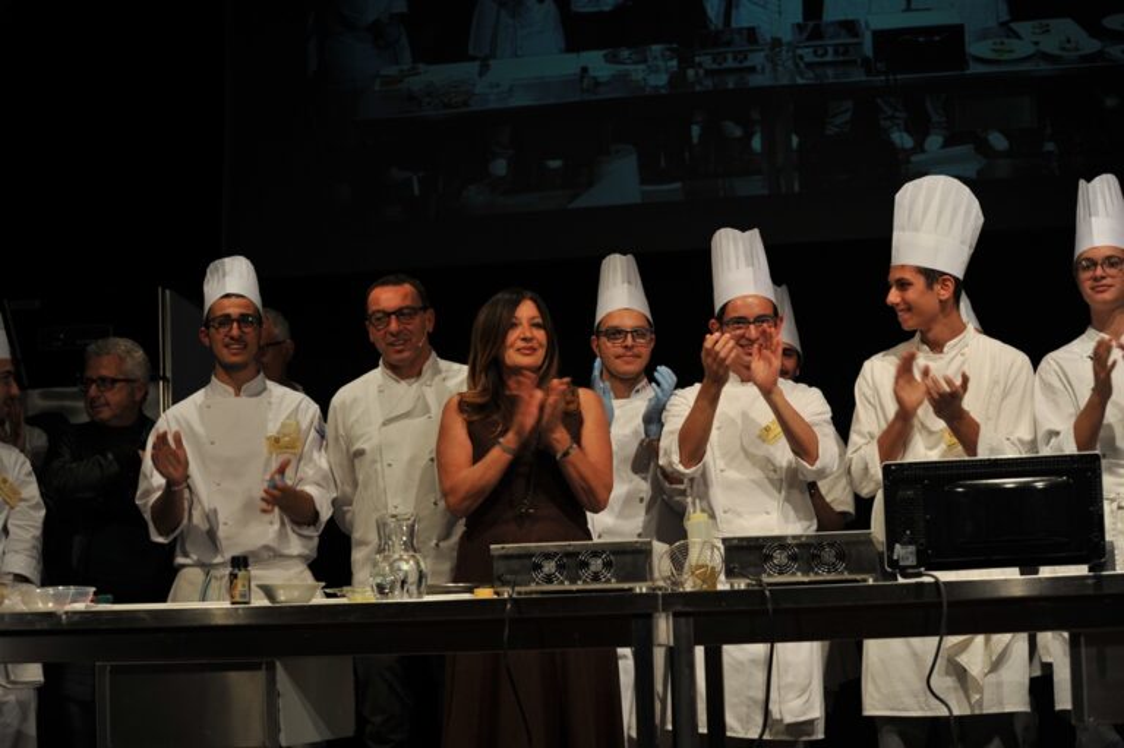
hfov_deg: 28.9
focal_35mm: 70
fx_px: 2184
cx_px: 562
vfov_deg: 19.4
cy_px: 374
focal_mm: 70
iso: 250
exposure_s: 1/100
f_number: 4.5
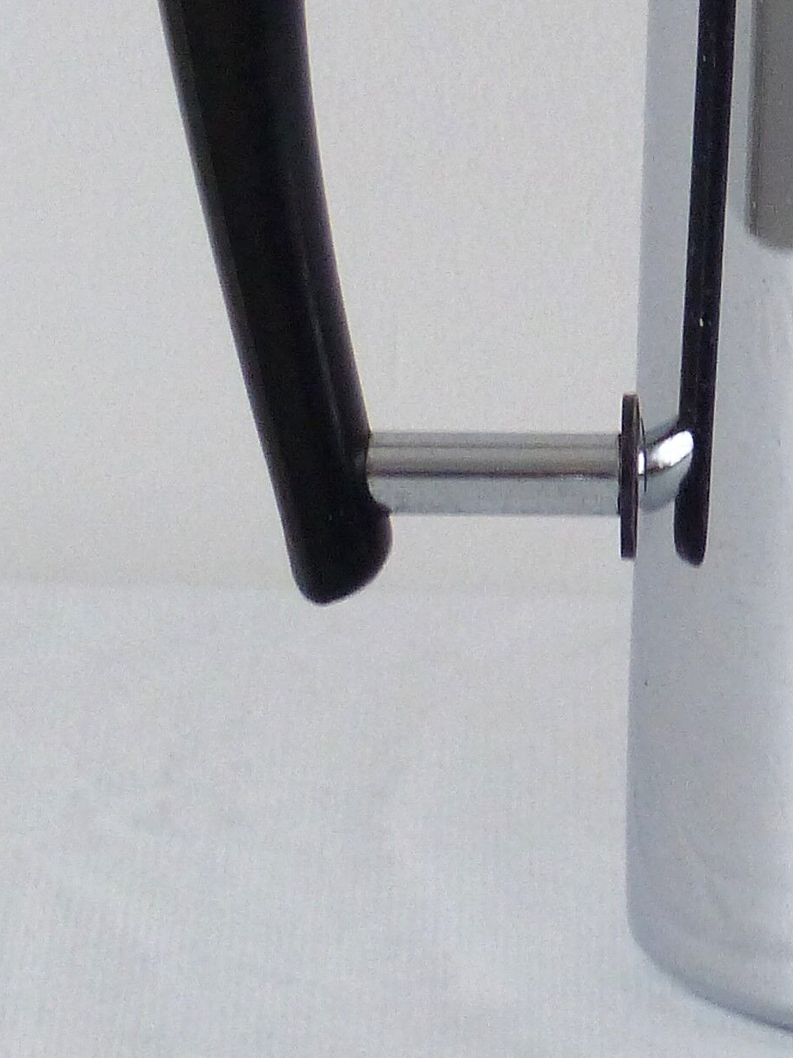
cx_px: 1112
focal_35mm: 406
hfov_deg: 3.7
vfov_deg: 4.9
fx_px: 12401
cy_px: 19
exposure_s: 1/50
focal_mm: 20.5
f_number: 2.8
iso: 400
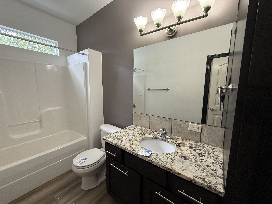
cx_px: 136
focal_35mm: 14
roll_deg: -0.4
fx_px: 110
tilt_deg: -6.4
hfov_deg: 102.1
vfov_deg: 85.7
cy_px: 102
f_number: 2.2
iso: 320
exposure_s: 1/120
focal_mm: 2.22
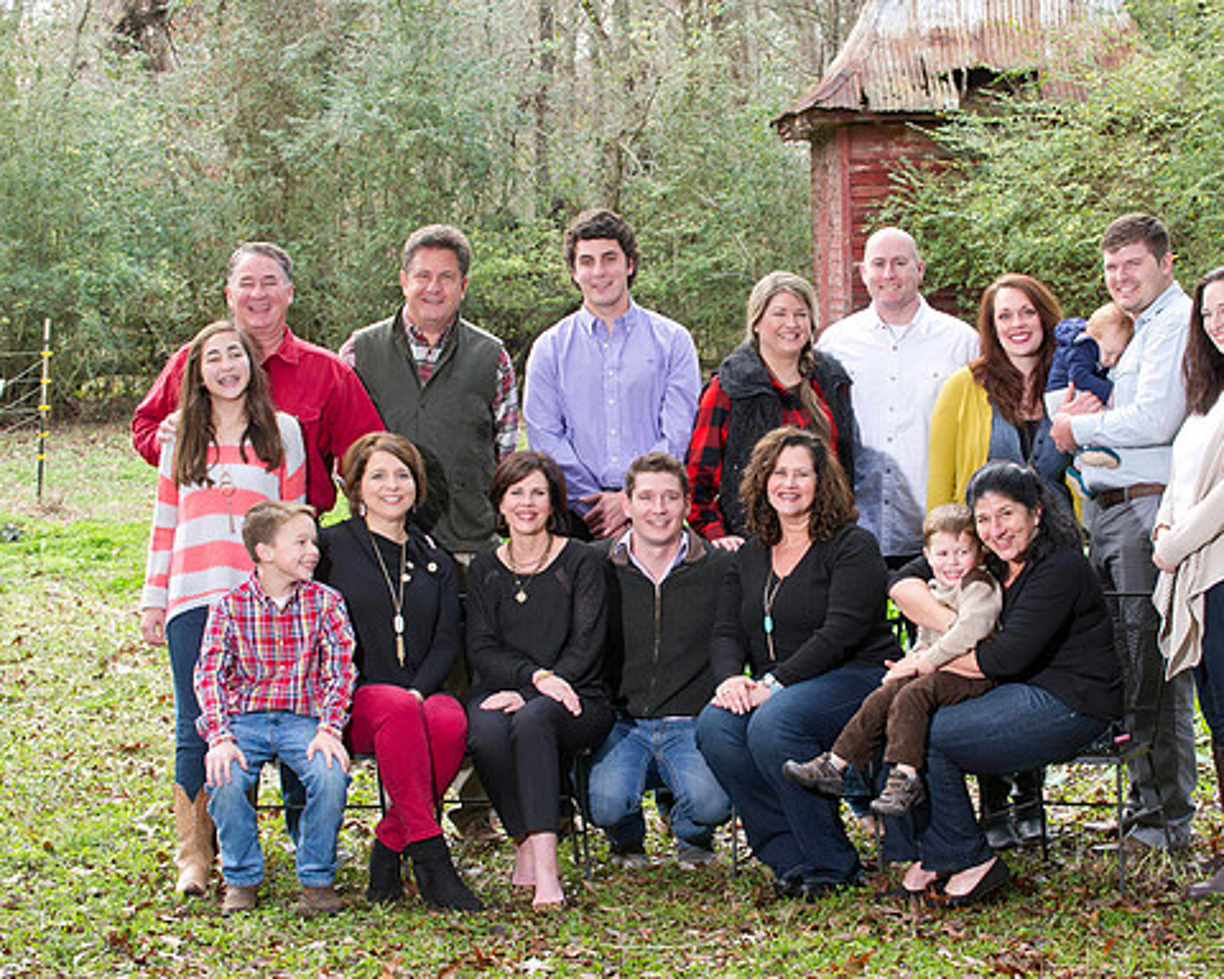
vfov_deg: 16.5
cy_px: 490
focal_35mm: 93
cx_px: 706
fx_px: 3369
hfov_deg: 20.6
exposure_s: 1/125
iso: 1250
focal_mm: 82
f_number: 6.3
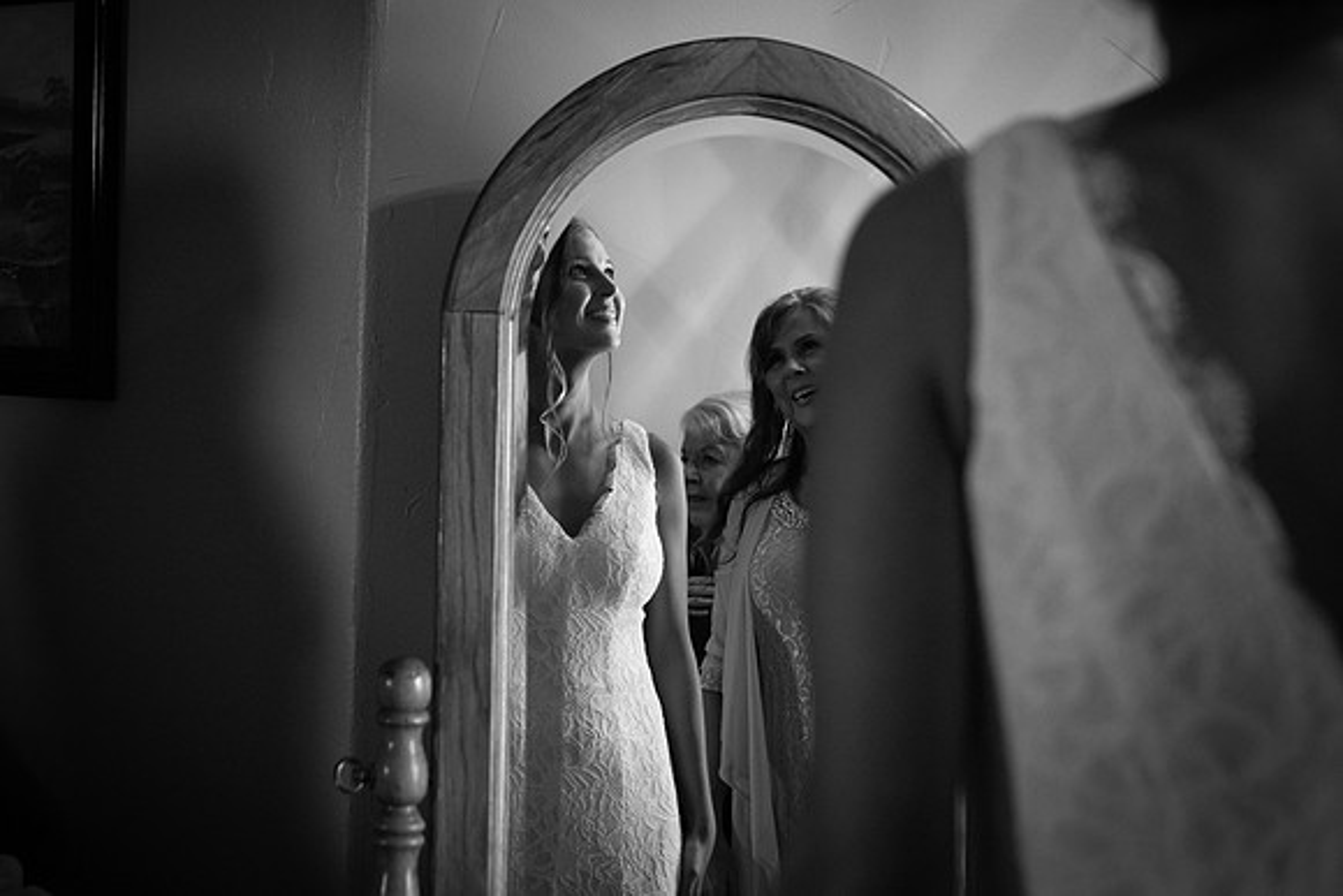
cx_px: 672
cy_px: 448
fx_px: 2246
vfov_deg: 22.6
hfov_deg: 33.3
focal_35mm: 60
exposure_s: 1/160
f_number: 4.5
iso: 250
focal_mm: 55
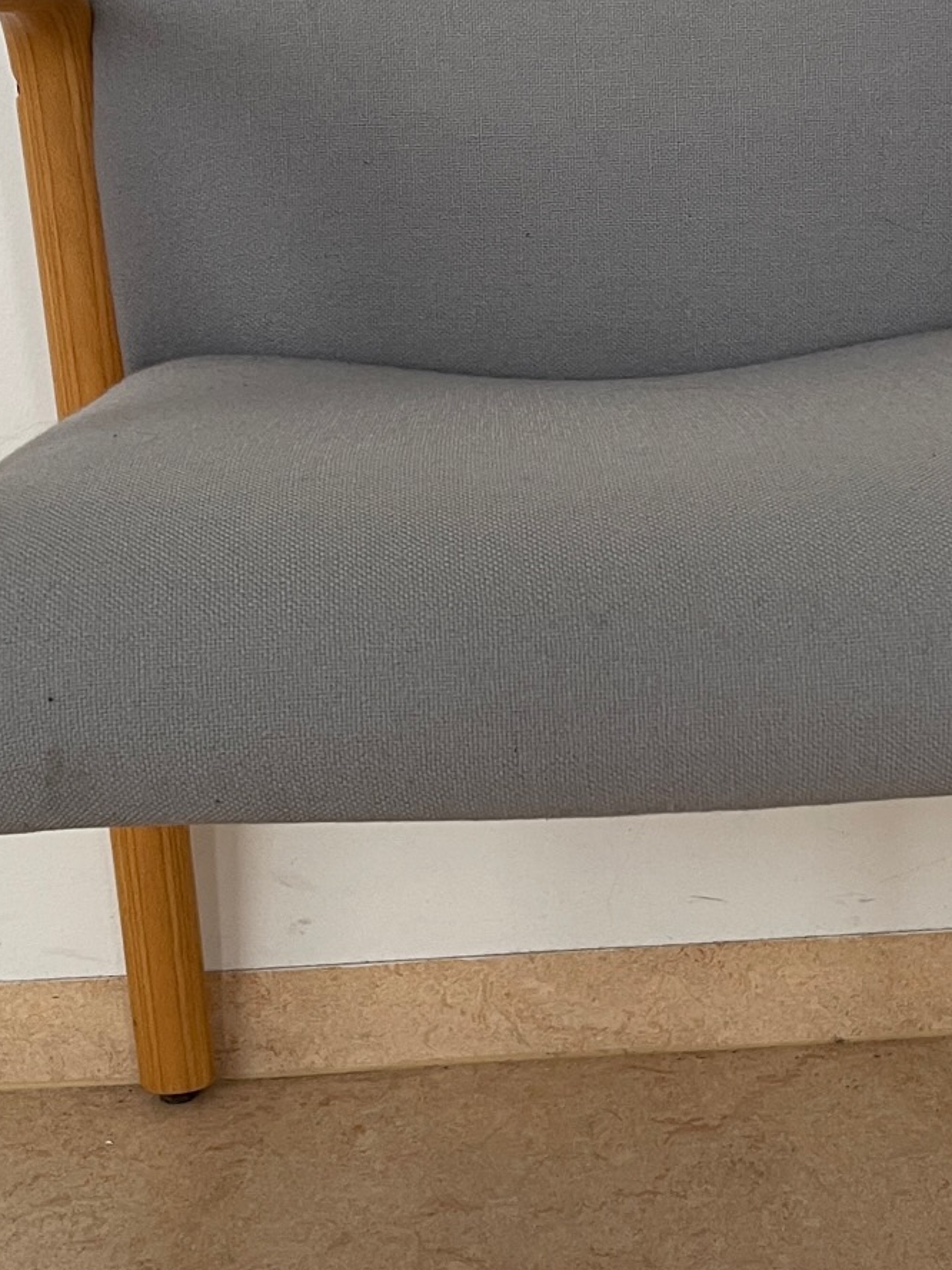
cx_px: 622
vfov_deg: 32.1
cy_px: 514
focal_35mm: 60
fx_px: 2200
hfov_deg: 24.3
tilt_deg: -13.0
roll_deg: +1.6
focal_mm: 5.1
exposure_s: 1/65
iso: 125
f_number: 1.6
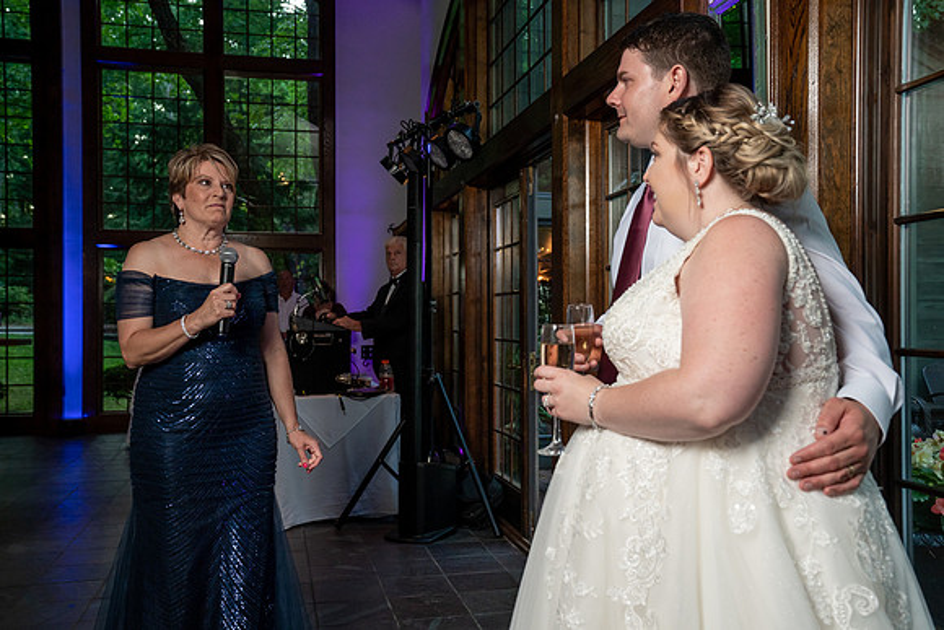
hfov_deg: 54.2
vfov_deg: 37.7
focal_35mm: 35
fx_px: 923
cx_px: 472
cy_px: 315
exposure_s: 1/200
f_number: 5.6
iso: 2000
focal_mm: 35
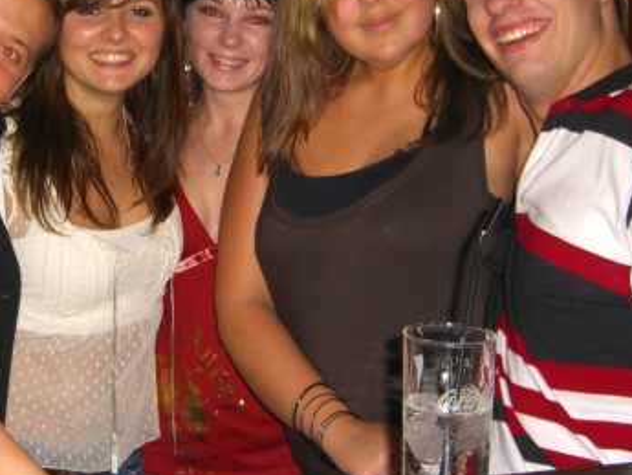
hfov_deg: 29.1
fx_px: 1205
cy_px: 150
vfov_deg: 22.2
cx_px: 196
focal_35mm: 66
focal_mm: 7.9
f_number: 2.8
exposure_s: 1/60
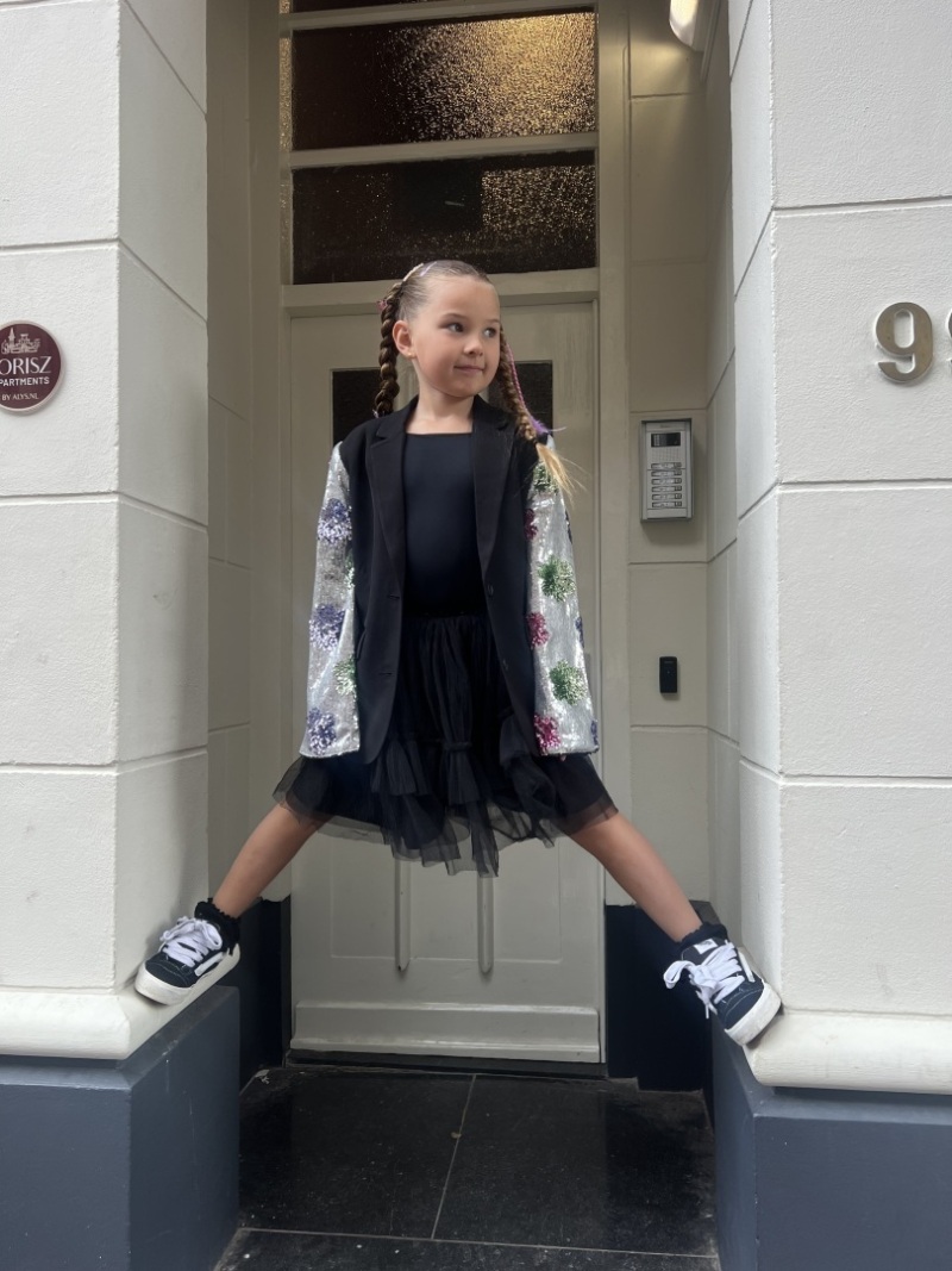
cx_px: 476
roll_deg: -0.2
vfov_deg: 67.3
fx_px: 954
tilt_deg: +2.5
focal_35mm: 26
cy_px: 636
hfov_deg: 53.1
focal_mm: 5.7
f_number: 1.5
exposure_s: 1/310
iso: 50
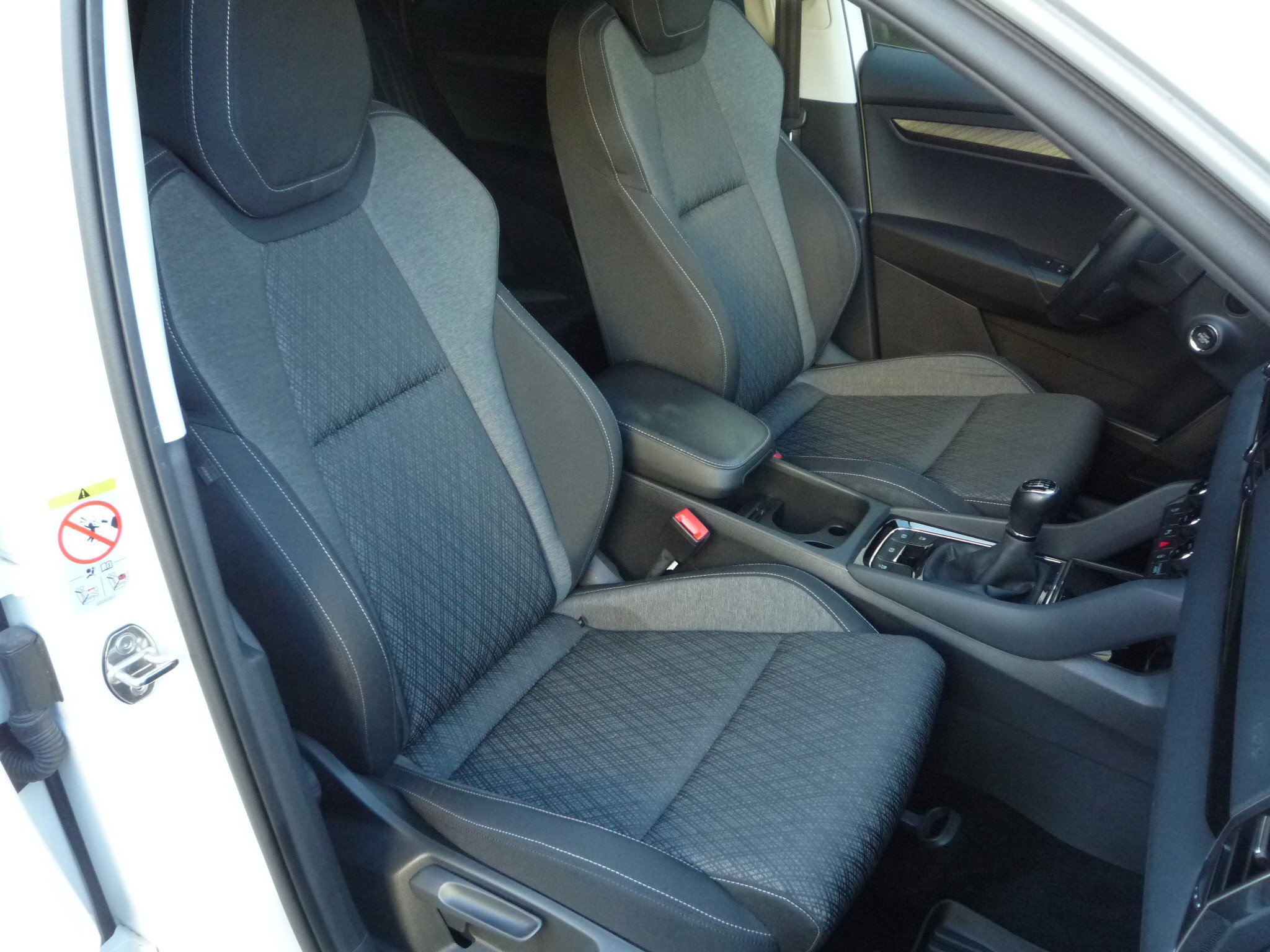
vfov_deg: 46.8
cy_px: 476
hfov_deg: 60.0
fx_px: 1101
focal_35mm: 30
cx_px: 635
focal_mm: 5.2
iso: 320
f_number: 3.3
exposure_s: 1/30
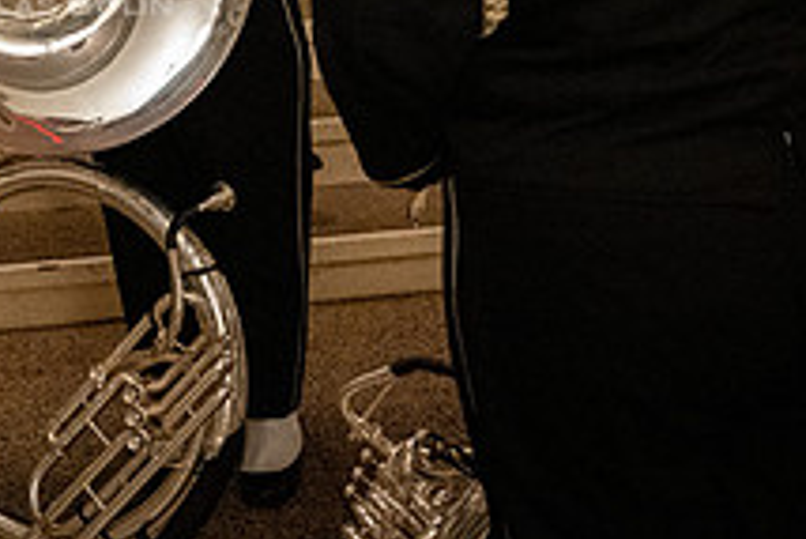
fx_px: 1456
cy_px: -164
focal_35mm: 65
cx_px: 15
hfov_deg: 29.1
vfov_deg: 19.3
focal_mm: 24
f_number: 2.8
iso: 10000
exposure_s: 1/500
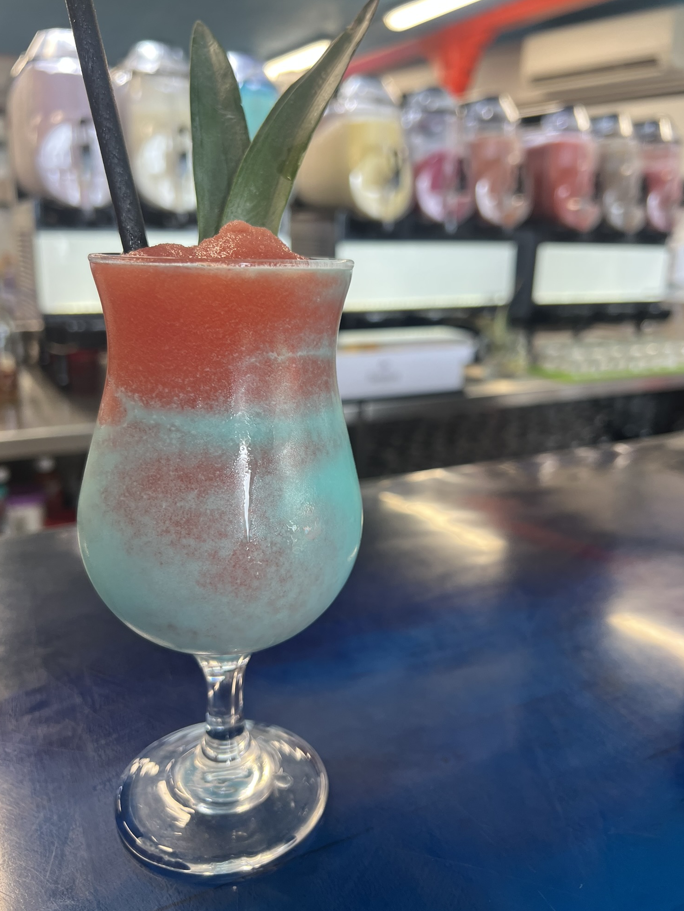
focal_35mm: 27
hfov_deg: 51.4
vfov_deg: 65.3
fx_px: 711
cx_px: 342
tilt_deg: -16.5
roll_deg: -1.6
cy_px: 443
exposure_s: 1/120
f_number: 1.5
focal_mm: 5.7
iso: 64
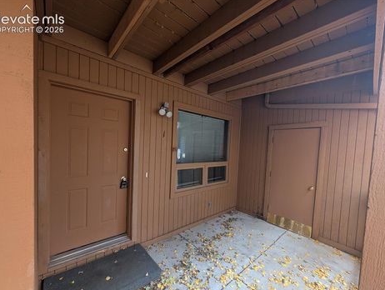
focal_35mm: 13
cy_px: 154
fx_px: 145
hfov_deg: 106.1
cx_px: 193
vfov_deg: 90.0
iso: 91
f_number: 1.7
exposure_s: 1/126
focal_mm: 2.02
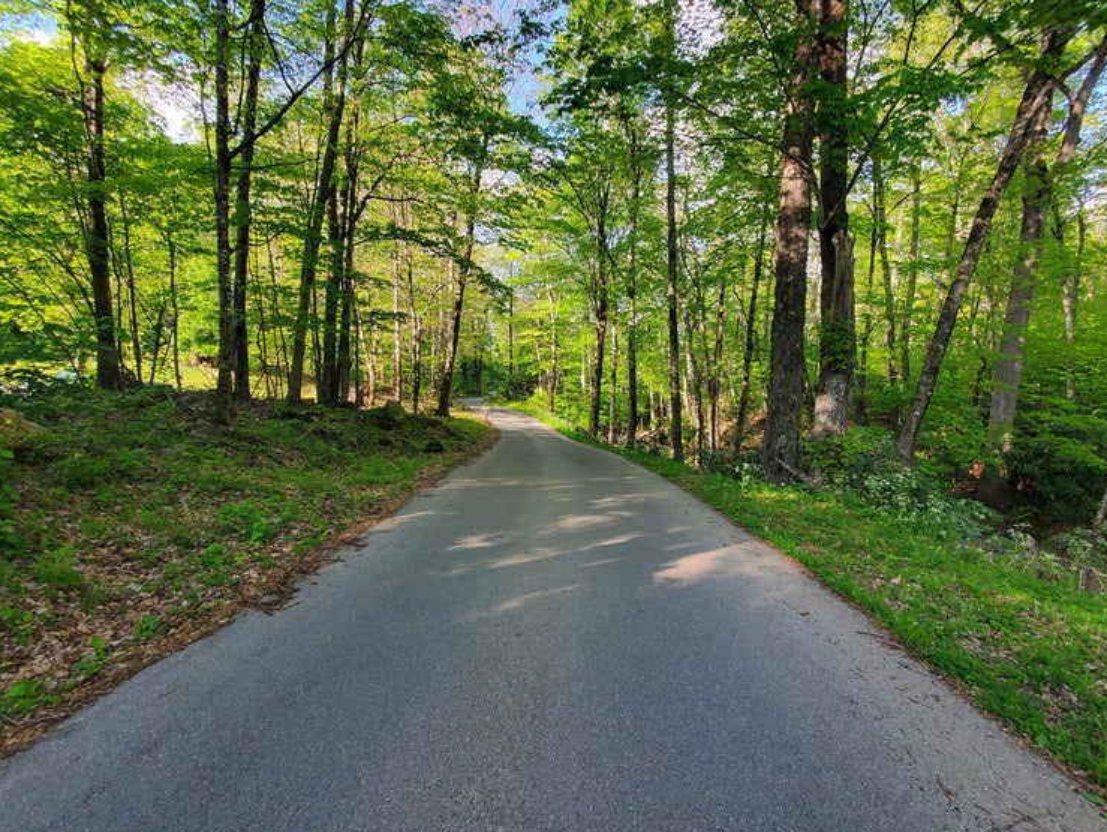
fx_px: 480
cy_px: 418
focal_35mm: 15
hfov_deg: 98.1
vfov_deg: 81.8
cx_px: 564
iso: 80
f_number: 2.2
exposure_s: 1/120
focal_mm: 1.8
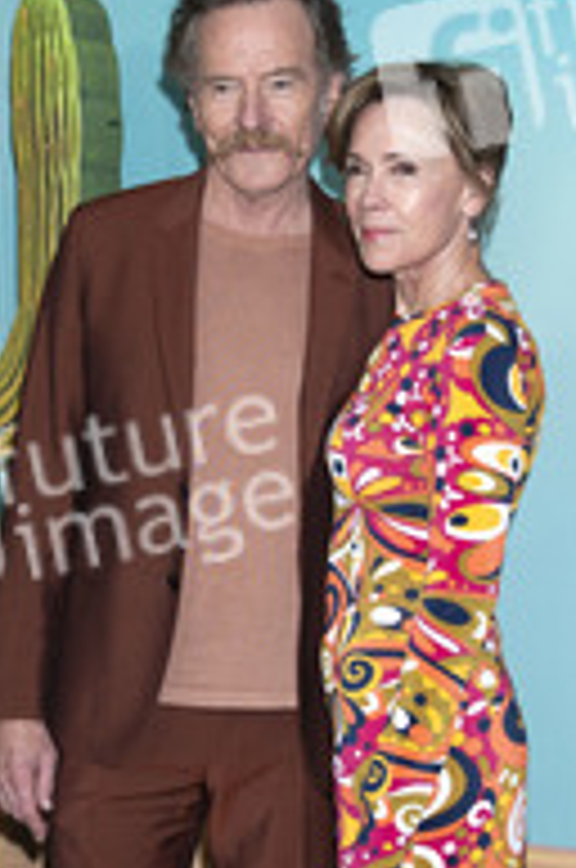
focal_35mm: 83
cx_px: 194
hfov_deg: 16.4
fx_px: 1999
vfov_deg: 24.0
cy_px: 729
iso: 400
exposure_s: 1/200
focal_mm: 40
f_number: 5.6
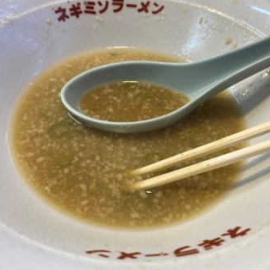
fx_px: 274
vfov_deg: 52.5
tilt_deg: -49.3
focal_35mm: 31
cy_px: 134
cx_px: 126
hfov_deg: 52.5
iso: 125
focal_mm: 4.25
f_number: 1.8
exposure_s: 1/100
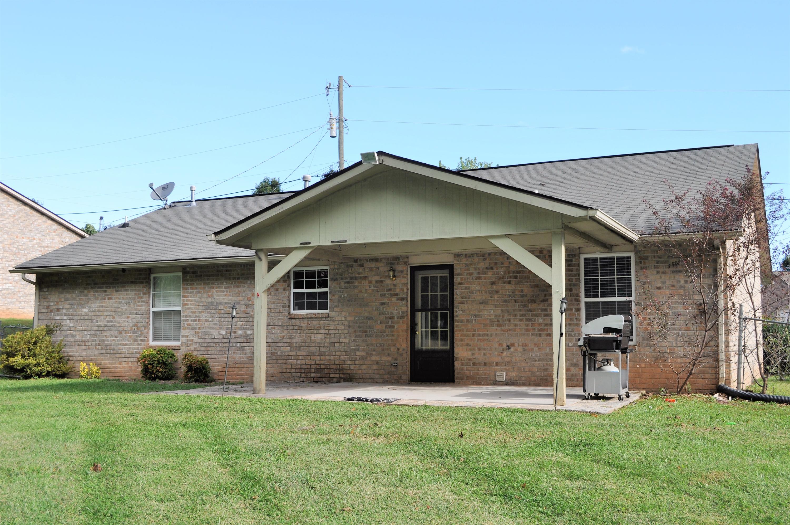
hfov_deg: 49.6
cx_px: 395
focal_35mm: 39
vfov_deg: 34.1
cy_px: 262
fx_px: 855
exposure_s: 1/200
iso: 200
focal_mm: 26
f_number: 9
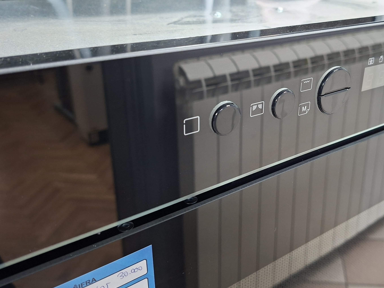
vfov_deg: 41.4
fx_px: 377
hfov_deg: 53.0
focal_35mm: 34
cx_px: 254
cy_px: 104
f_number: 1.8
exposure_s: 1/25
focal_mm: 5.54
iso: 320
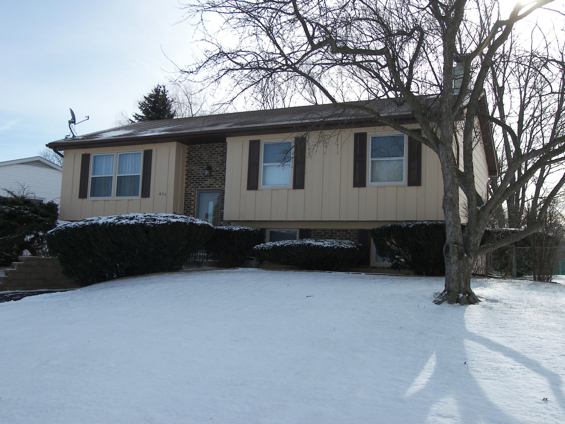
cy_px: 212
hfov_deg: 52.6
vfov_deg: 40.7
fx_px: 571
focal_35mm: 35
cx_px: 282
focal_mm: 7.4
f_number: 3.2
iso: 50
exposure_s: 1/800
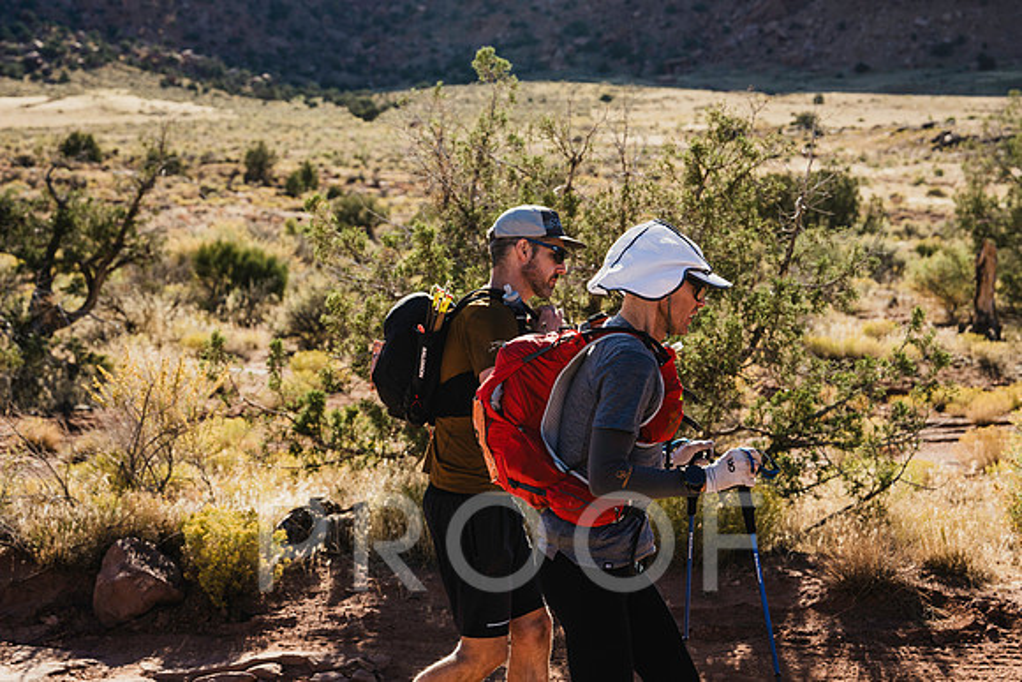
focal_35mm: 81
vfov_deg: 16.9
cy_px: 373
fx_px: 2291
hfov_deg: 25.1
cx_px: 466
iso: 100
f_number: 5.6
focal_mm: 70
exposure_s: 1/500
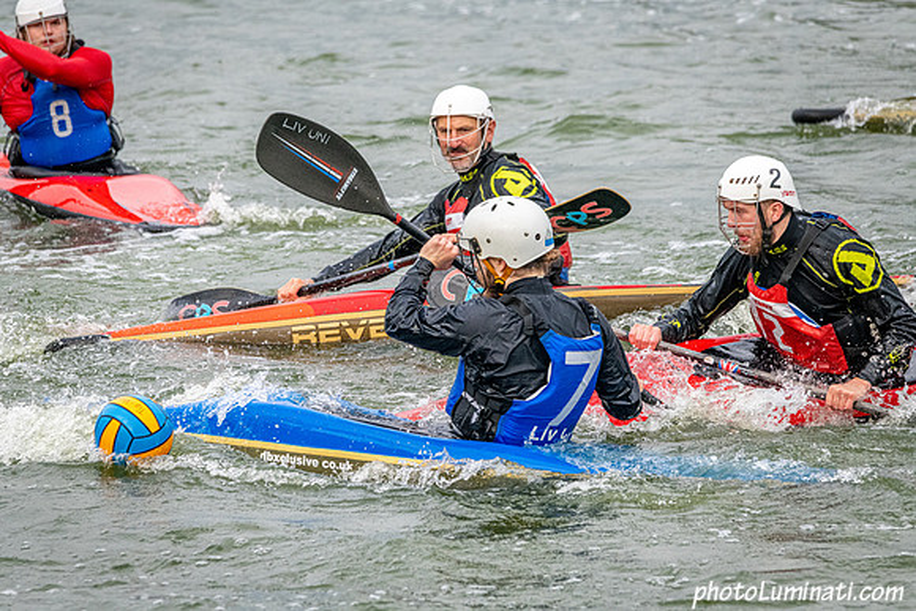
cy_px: 306
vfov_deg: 4.6
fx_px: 7635
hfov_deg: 6.9
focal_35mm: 300
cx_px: 458
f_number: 8
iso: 3200
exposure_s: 1/2000
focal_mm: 300
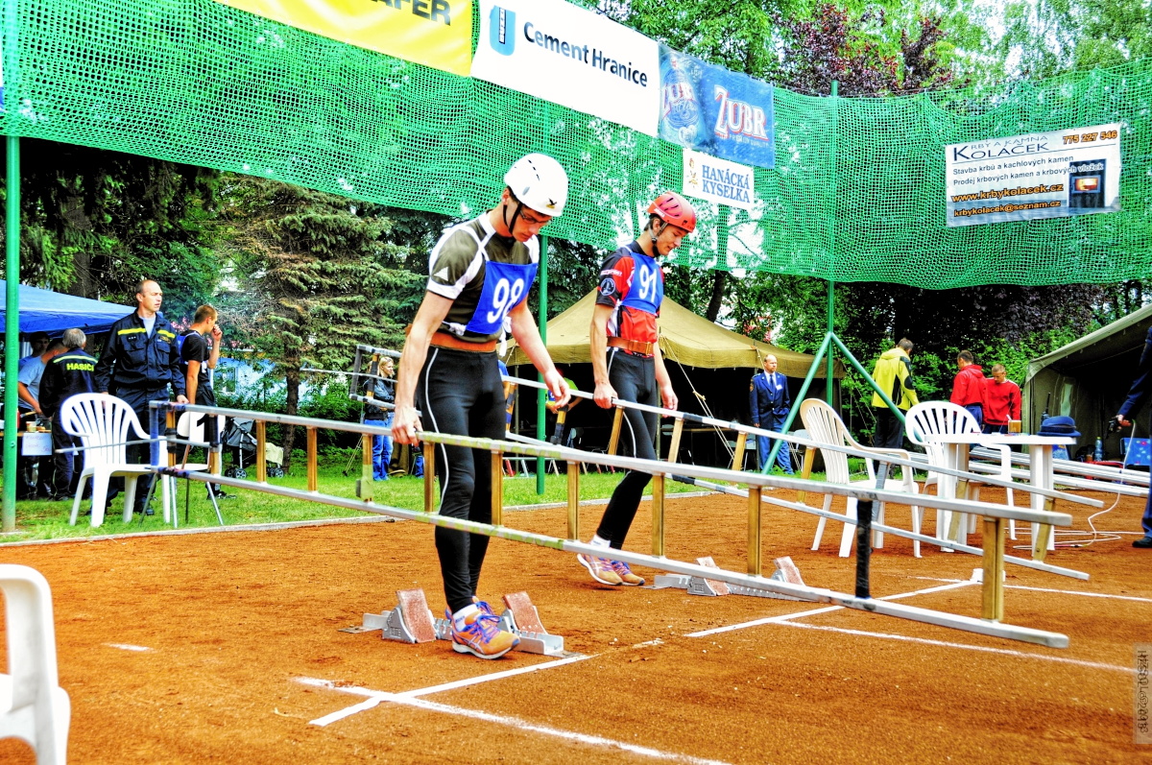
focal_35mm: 44
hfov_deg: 45.0
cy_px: 382
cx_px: 576
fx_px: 1390
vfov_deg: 30.8
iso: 200
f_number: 7.1
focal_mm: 29
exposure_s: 1/200
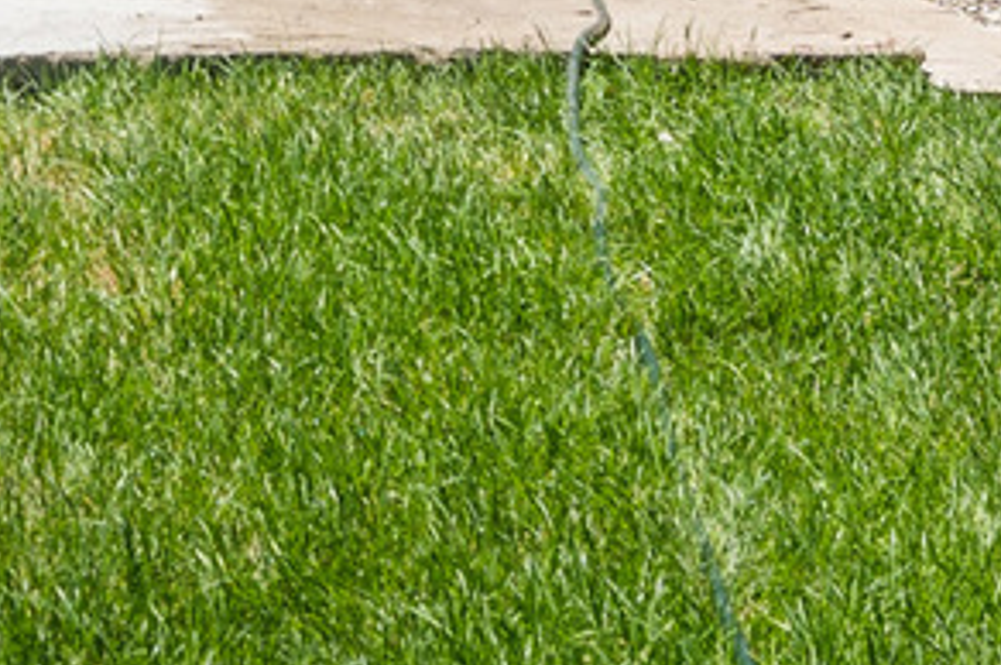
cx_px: -572
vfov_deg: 6.6
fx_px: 5555
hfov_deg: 9.9
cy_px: -744
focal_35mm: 200
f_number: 9
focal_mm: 24
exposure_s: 1/40
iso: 80
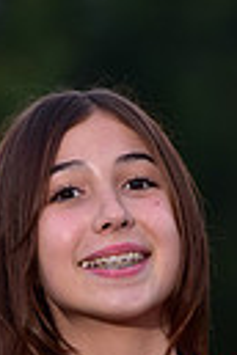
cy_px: 490
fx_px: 8008
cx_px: 120
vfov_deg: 2.5
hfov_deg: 1.7
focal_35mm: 811
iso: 640
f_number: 4.5
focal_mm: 180
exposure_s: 1/200
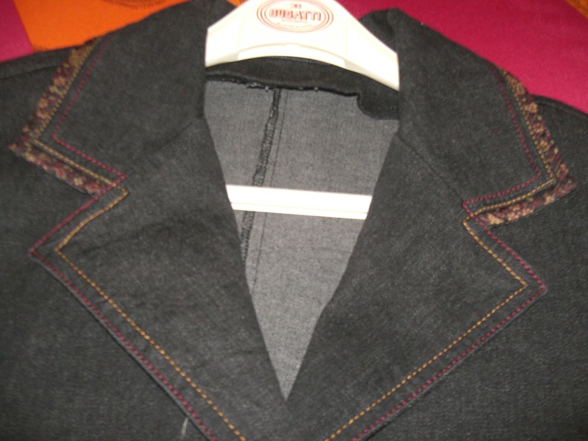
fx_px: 645
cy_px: 220
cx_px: 294
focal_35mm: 38
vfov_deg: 37.7
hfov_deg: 49.0
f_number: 3.1
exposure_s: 1/60
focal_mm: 6.3
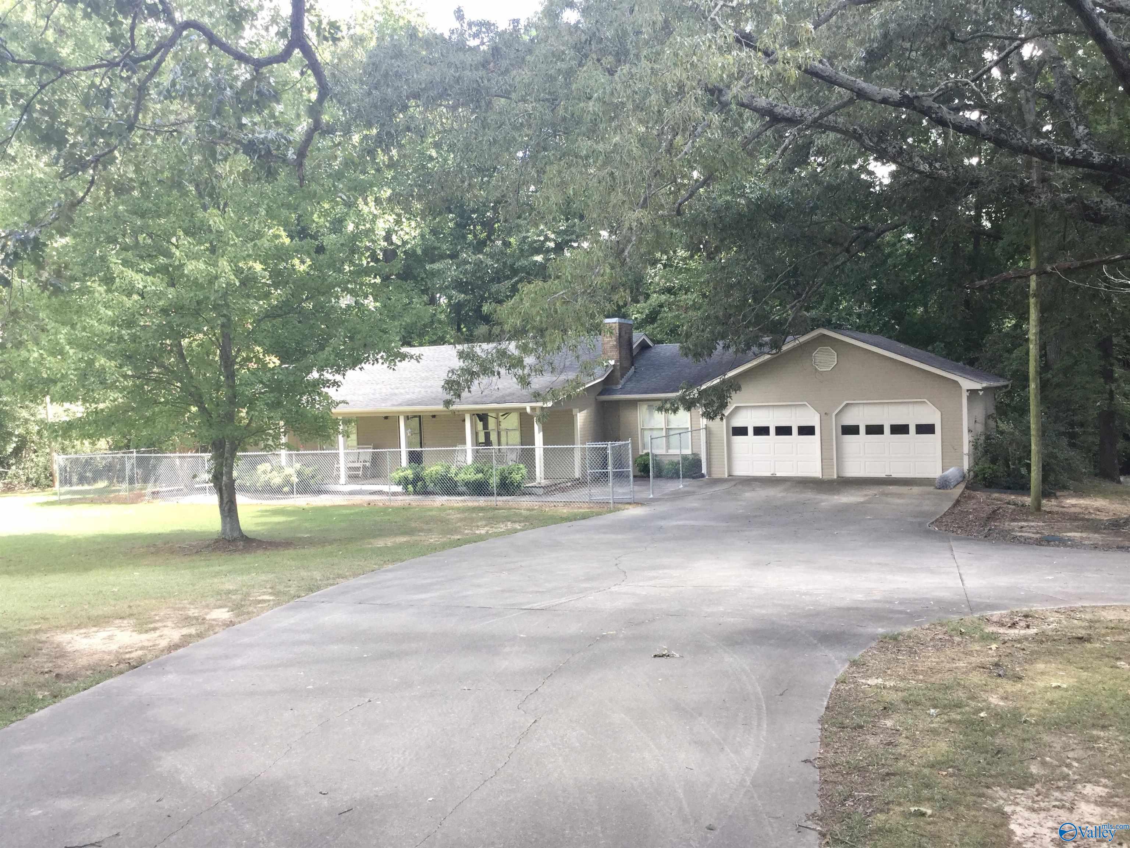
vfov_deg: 45.4
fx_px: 1012
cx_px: 565
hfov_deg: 58.4
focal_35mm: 31
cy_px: 424
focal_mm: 3.3
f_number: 2.4
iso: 32
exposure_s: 1/120
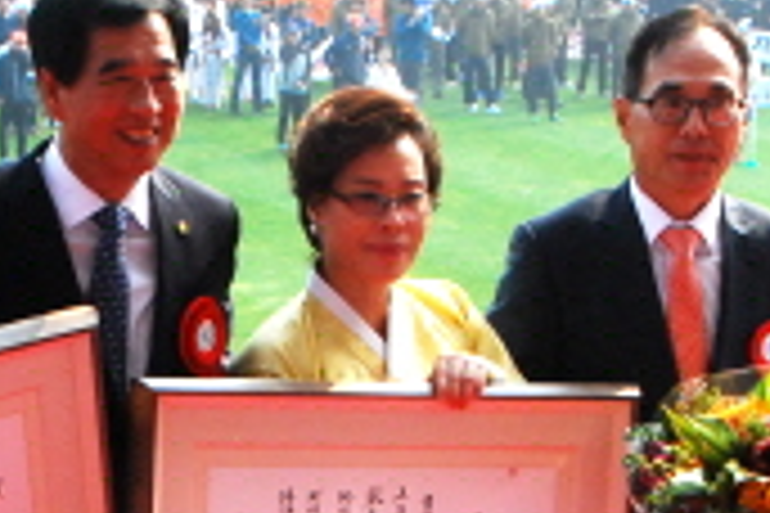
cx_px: 216
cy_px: 367
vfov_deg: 8.7
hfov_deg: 13.0
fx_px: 3379
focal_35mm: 158
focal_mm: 36
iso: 1250
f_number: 13
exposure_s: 1/500
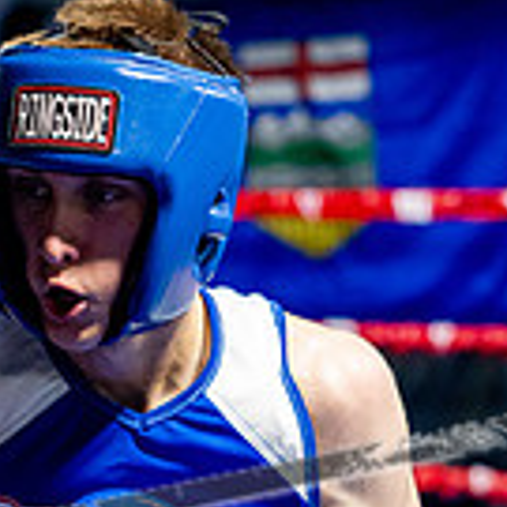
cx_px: -30
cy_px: 588
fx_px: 3032
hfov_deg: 9.5
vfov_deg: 9.4
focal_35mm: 183
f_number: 2
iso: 4000
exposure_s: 1/1000
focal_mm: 50
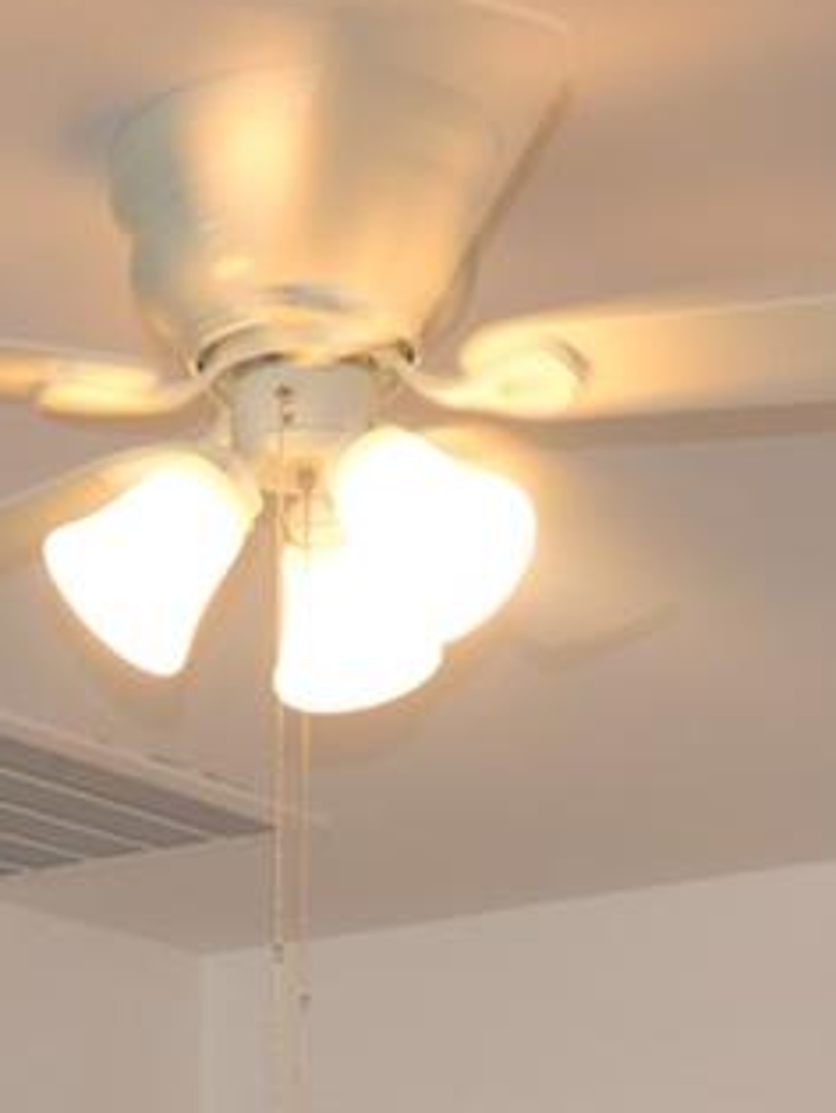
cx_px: 85
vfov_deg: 17.9
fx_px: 3069
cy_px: 1755
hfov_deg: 15.3
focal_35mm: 95
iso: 400
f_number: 4
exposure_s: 1/80
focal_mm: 13
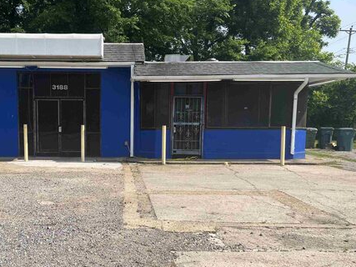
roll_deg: +0.2
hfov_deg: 47.1
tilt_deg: -5.1
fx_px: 401
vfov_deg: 36.6
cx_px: 118
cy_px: 162
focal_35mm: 39
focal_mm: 5.1
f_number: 1.6
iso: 50
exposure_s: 1/2755
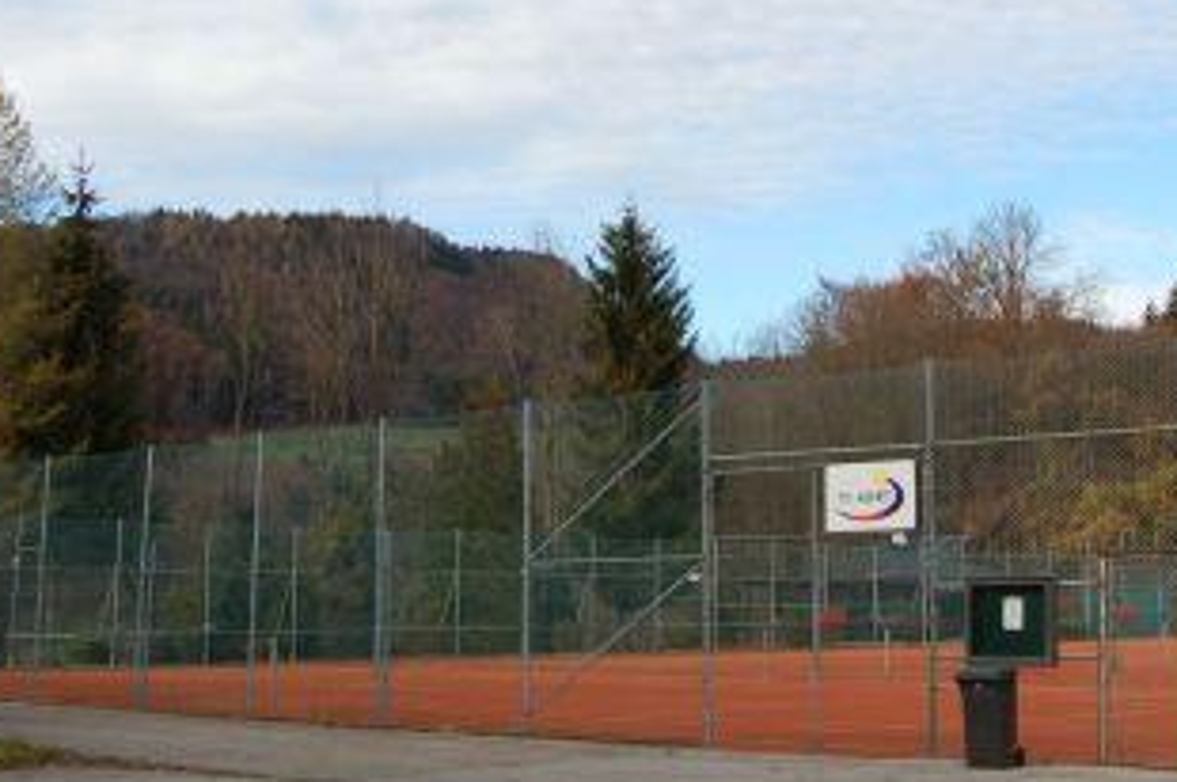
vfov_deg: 23.1
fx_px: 1894
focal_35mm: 58
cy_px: 190
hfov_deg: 34.4
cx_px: 710
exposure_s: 1/250
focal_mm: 24
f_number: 8
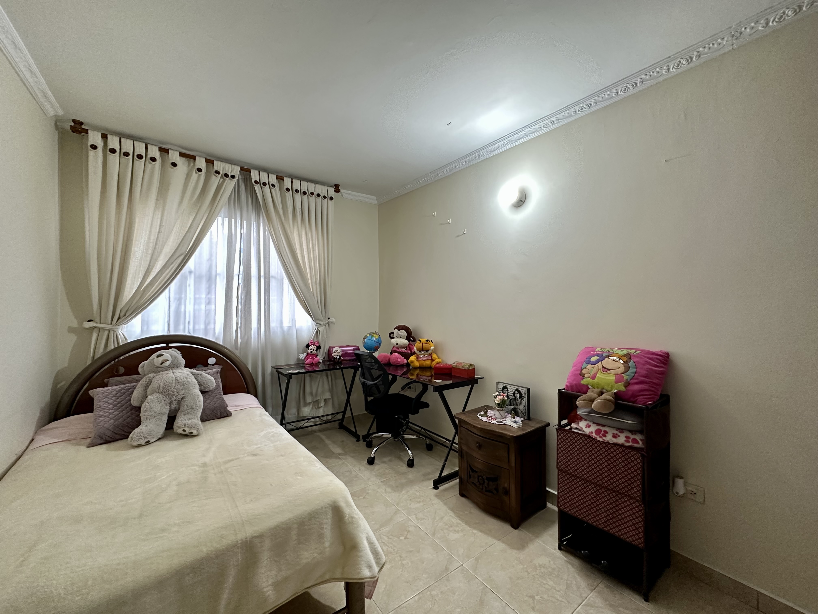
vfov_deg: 85.7
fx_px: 331
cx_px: 409
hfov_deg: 102.1
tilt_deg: +0.0
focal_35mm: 14
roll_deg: +0.3
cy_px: 307
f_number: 2.2
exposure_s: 1/60
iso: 320
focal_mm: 2.22
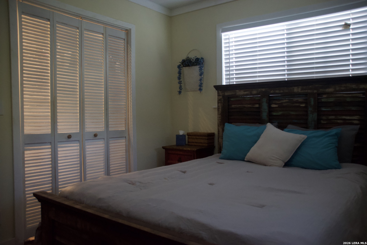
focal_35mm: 27
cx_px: 184
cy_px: 122
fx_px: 275
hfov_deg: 67.4
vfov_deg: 47.9
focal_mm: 18
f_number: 3.5
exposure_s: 1/60
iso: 2500
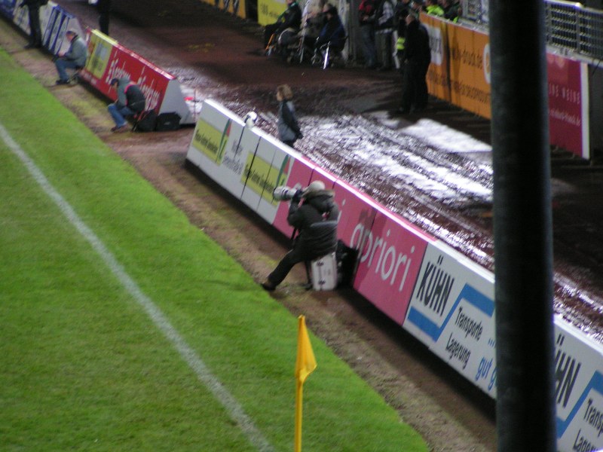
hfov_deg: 8.0
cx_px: 302
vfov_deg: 6.0
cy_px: 226
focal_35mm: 247
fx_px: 4303
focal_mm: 37.8
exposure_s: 1/30
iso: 200
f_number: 3.5
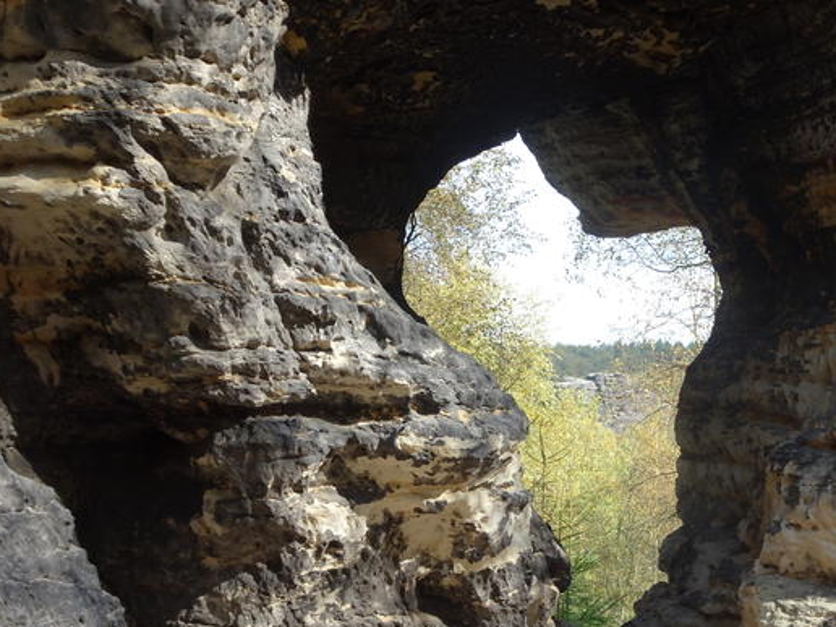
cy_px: 376
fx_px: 1377
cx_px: 501
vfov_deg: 25.6
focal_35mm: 57
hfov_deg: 33.7
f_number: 4.5
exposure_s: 1/160
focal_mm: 7.87
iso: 80
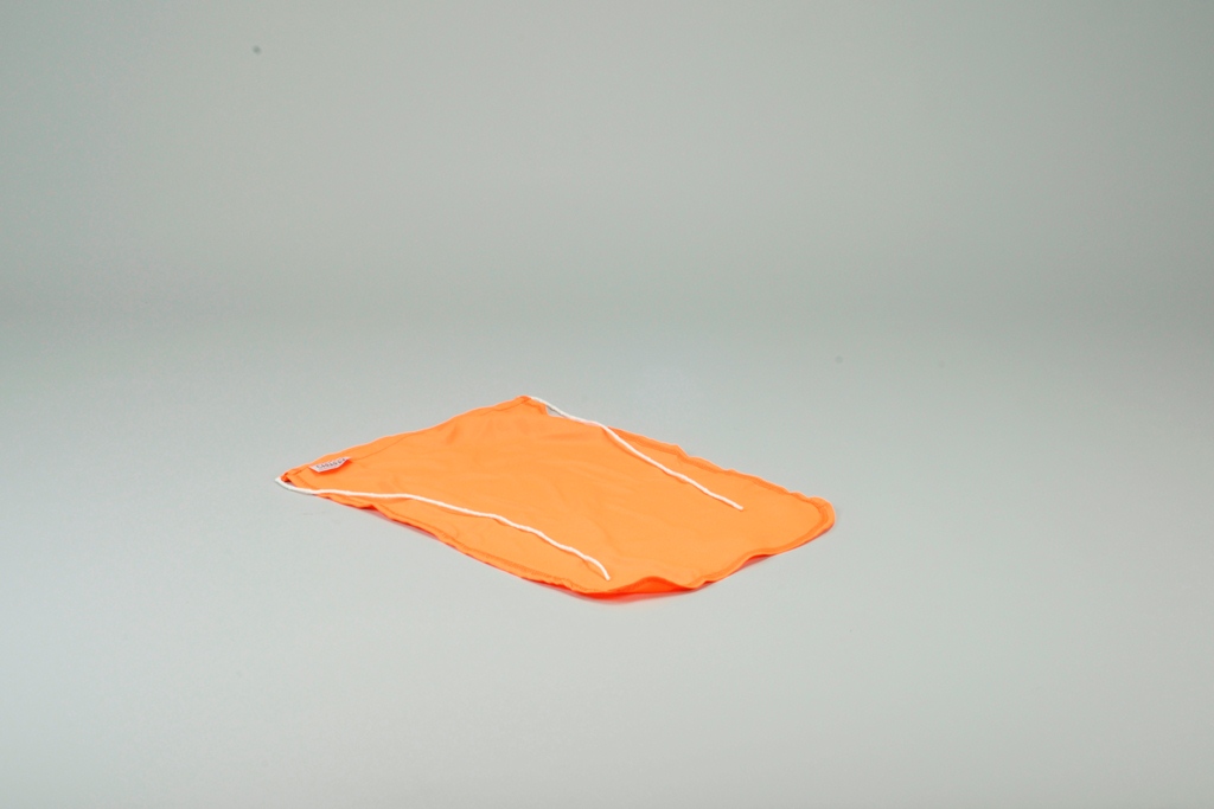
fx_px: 2529
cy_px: 404
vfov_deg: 18.2
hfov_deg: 27.0
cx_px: 607
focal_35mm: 75
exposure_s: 1/1.6
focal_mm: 50
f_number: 14
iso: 200
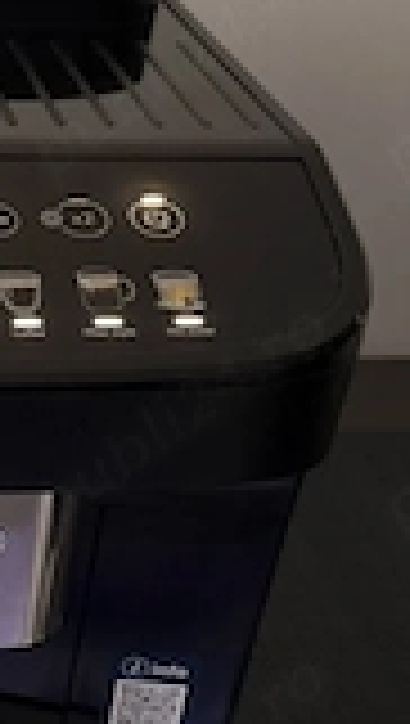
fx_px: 1252
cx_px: -81
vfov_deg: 32.1
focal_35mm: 65
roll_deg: -4.8
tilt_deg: -35.1
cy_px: 472
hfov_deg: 17.7
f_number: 1.78
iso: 1600
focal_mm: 6.76
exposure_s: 1/30
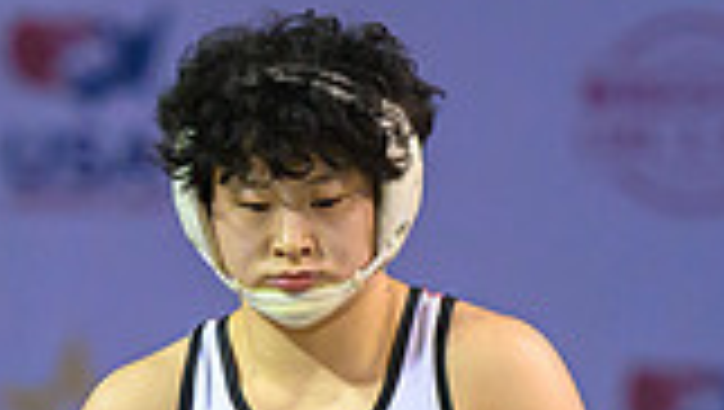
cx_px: 336
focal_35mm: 1012
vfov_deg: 1.2
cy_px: 715
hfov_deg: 2.1
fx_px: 19451
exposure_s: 1/1000
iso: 5000
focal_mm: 190
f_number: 2.8
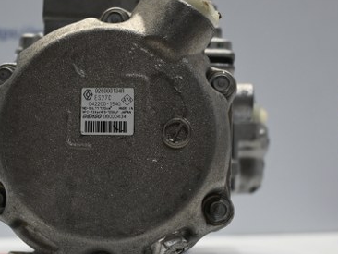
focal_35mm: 74
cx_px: 97
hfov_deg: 25.9
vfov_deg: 19.8
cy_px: 130
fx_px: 727
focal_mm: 31.5
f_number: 5
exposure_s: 1/50
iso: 500
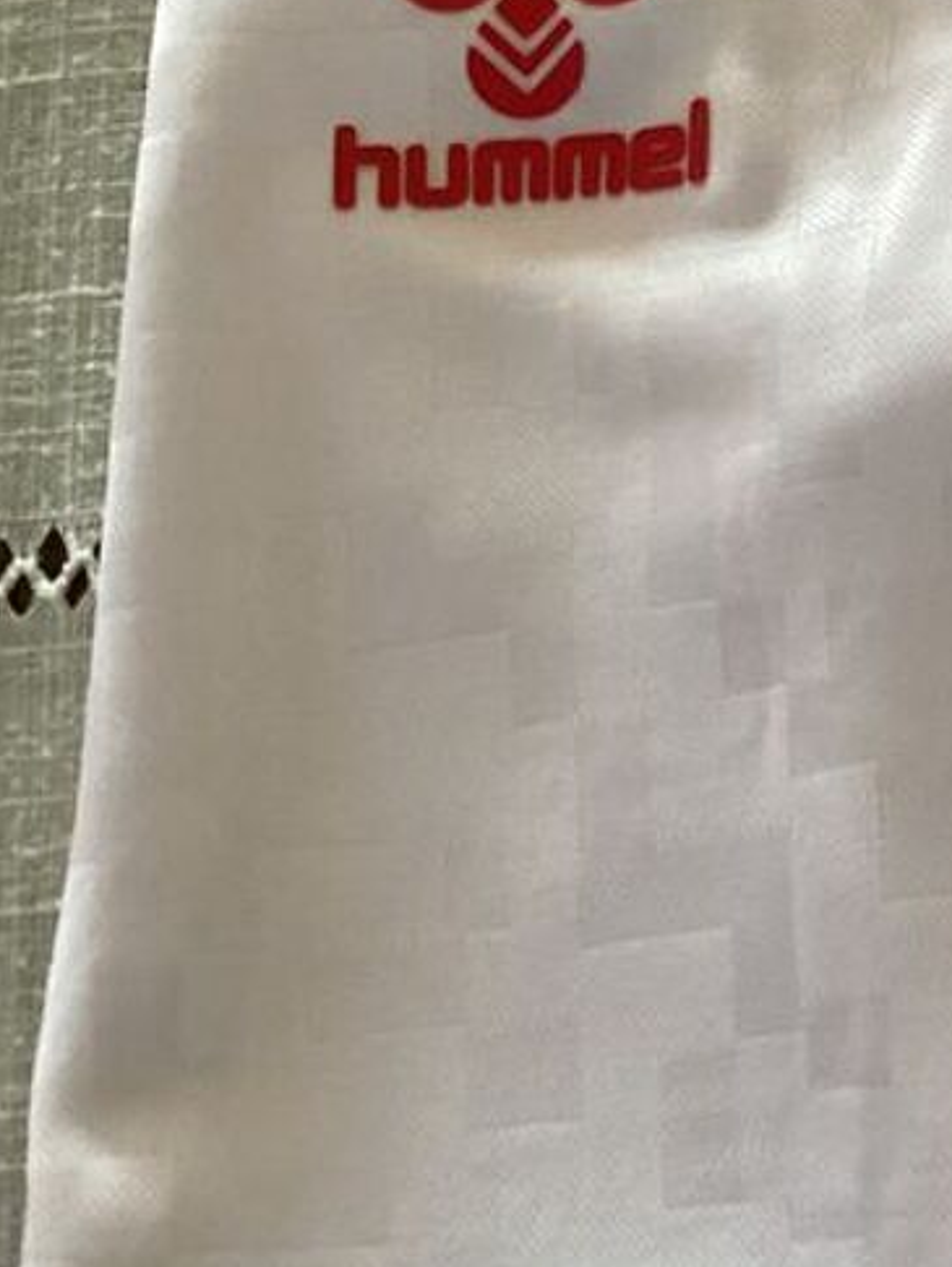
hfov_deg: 16.3
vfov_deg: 22.8
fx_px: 3114
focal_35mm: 85
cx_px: 1294
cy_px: 325
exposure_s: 1/40
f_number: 2.4
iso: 320
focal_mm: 3.3
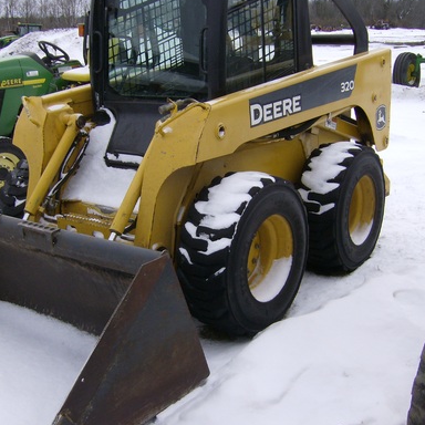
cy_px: 208
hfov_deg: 37.5
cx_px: 195
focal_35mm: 45
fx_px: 625
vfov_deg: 37.6
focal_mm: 6
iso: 100
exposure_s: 1/561
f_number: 4.7
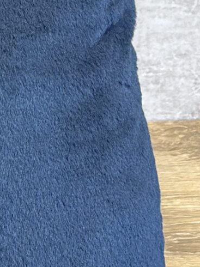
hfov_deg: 5.7
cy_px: -62
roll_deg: +3.1
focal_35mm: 251
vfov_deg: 7.8
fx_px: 1935
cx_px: -306
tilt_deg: -16.4
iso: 100
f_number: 1.78
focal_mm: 6.86
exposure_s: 1/60
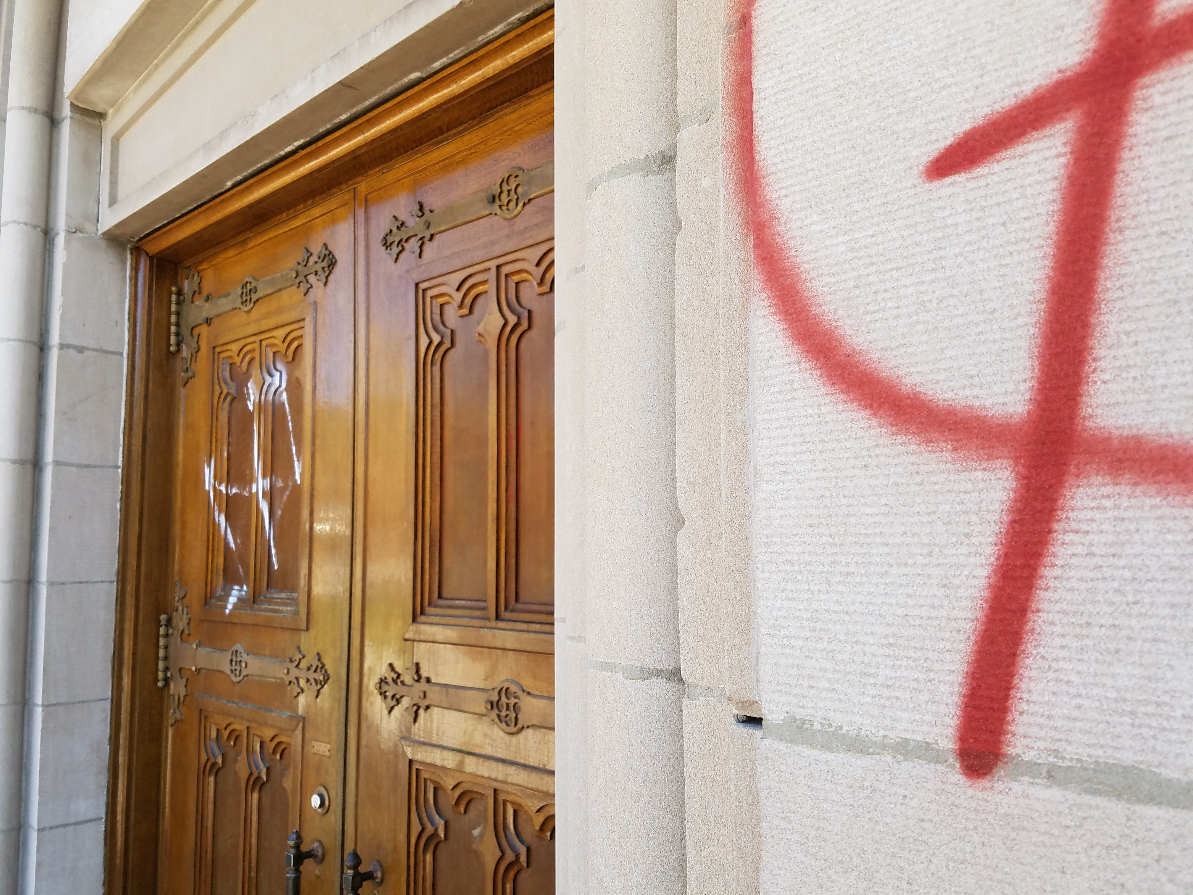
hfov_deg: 67.3
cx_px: 596
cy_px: 448
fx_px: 896
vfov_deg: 53.1
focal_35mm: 26
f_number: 1.7
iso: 50
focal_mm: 4.2
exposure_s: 1/331
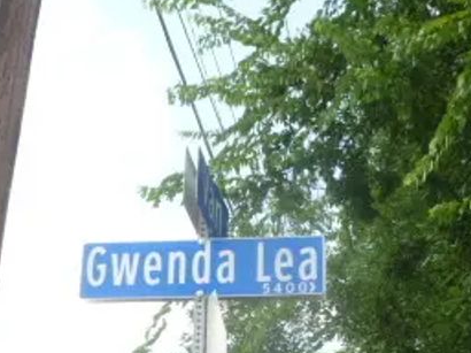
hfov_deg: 27.8
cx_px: 272
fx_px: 952
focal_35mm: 70
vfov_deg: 20.7
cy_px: 283
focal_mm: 5
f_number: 3.3
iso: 100
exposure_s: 1/320
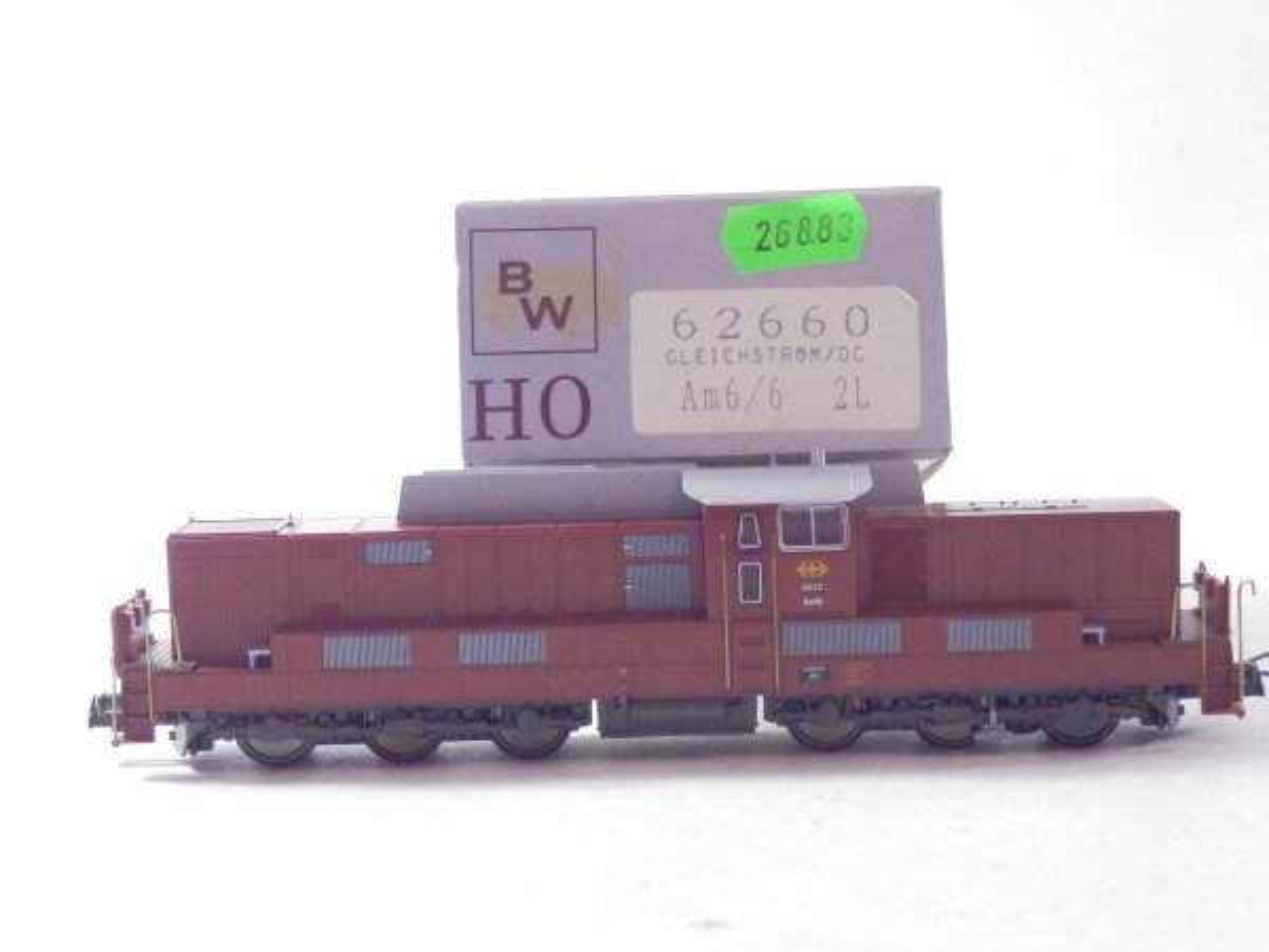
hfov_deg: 29.4
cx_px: 634
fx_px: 2420
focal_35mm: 66
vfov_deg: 22.3
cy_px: 476
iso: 2000
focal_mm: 11.9
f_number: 4.4
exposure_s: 1/160
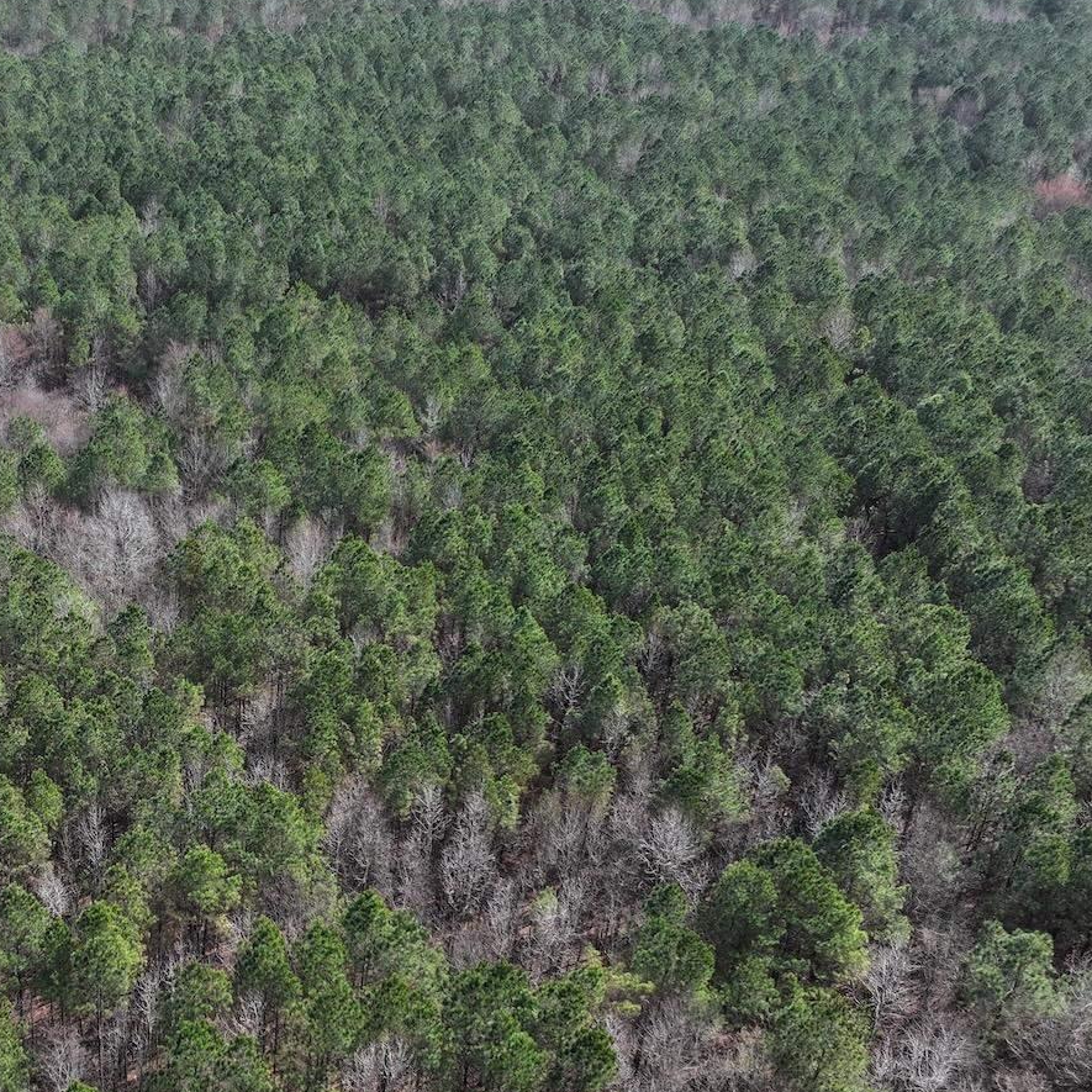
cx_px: 186
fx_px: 1642
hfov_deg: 35.4
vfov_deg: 36.5
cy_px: 713
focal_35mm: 46
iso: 100
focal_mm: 12.29
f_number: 2.8
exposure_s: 1/1000
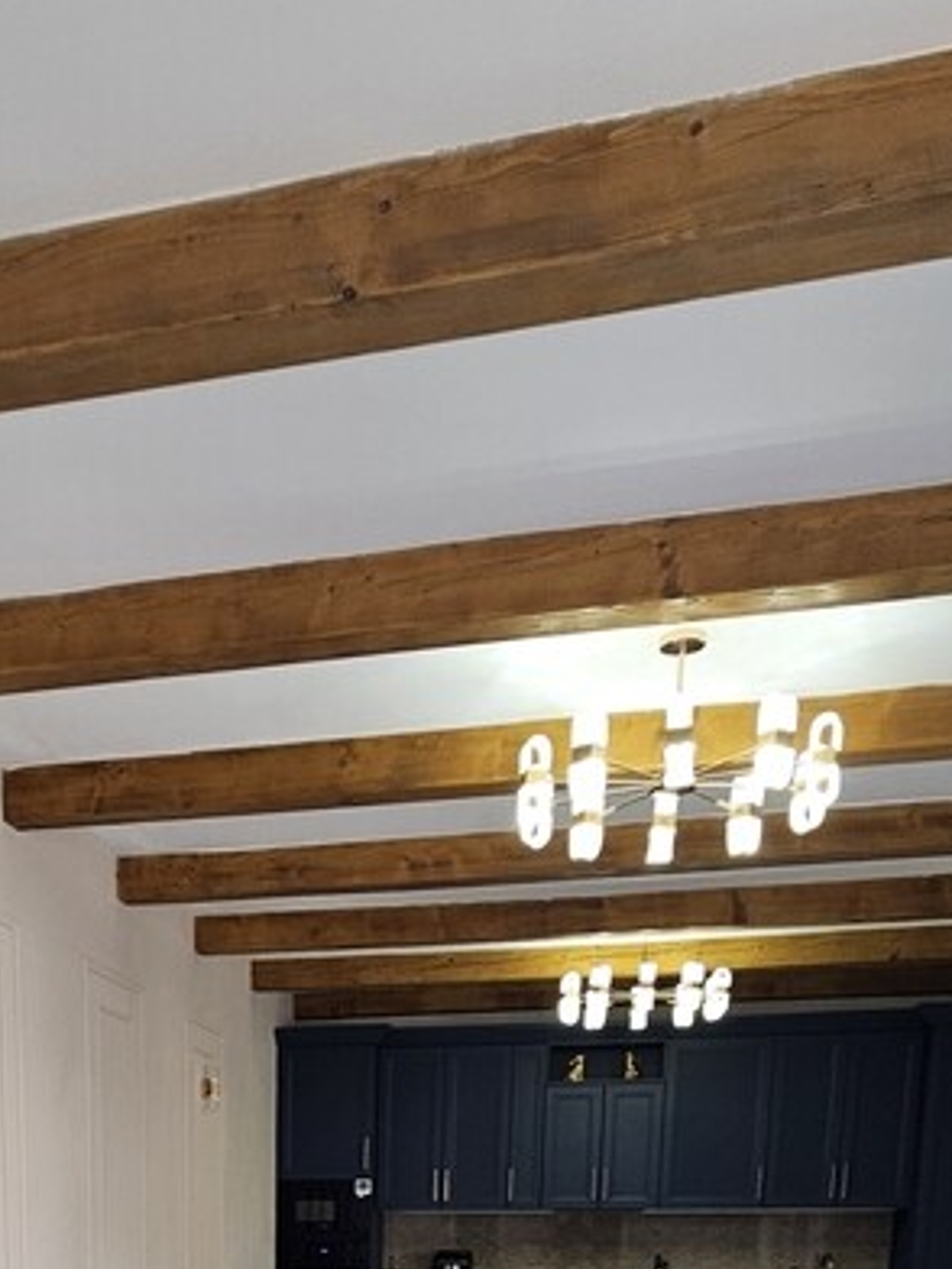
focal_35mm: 34
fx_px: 1247
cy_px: 1512
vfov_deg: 39.5
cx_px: 198
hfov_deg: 40.2
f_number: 2.2
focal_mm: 2.2
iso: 64
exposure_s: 1/50
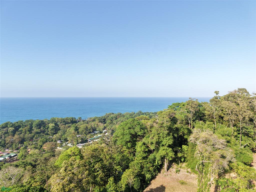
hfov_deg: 71.6
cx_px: 128
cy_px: 96
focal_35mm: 24
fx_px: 177
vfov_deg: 56.8
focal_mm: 8.67
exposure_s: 1/2000
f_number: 1.8
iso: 200
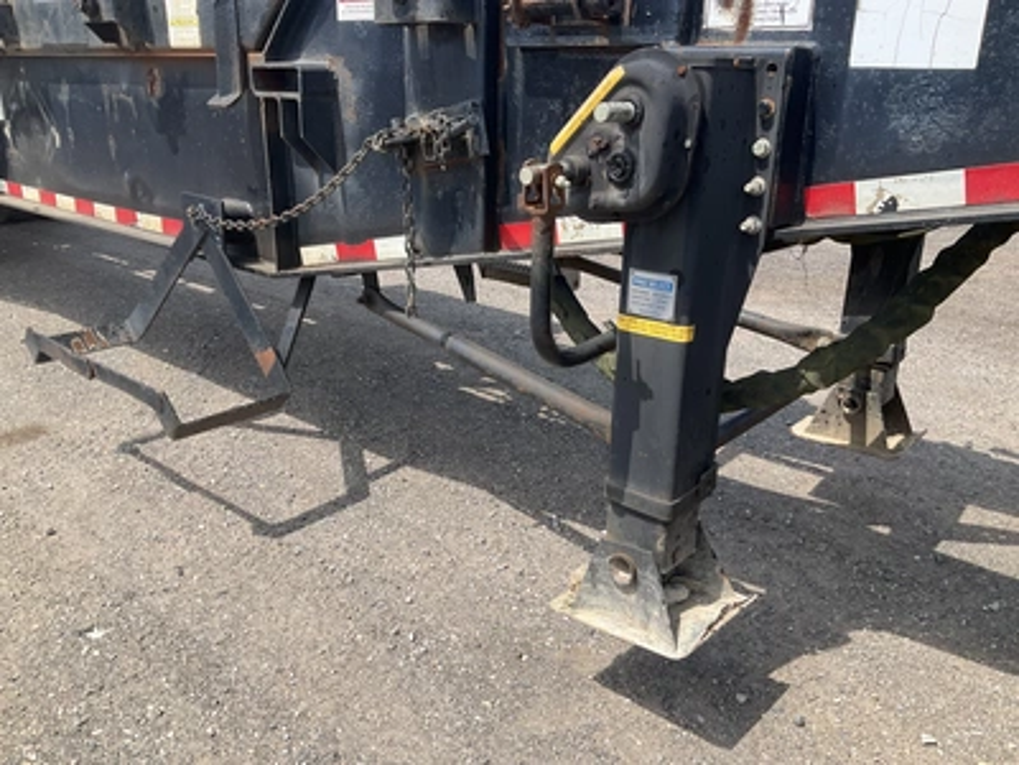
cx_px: 510
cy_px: 382
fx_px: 854
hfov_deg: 61.7
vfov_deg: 48.2
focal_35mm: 29
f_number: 1.8
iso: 25
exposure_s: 1/804
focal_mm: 3
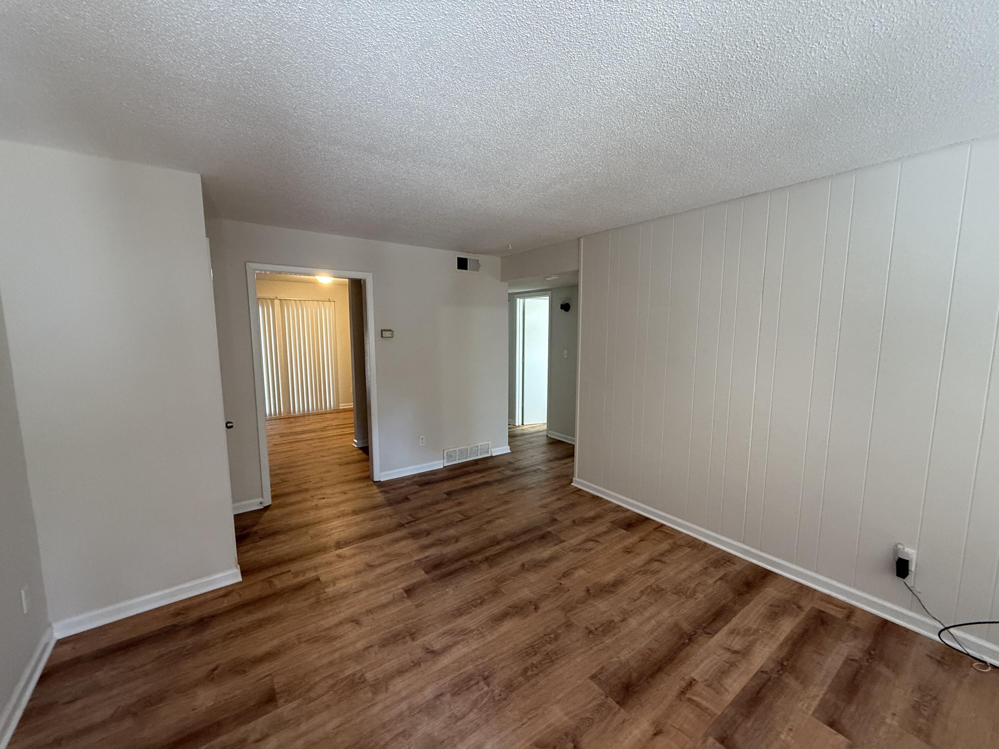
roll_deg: +0.2
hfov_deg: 102.1
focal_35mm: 14
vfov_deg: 85.7
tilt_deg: -6.2
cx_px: 500
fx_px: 404
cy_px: 374
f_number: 2.2
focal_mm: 2.22
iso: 320
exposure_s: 1/69
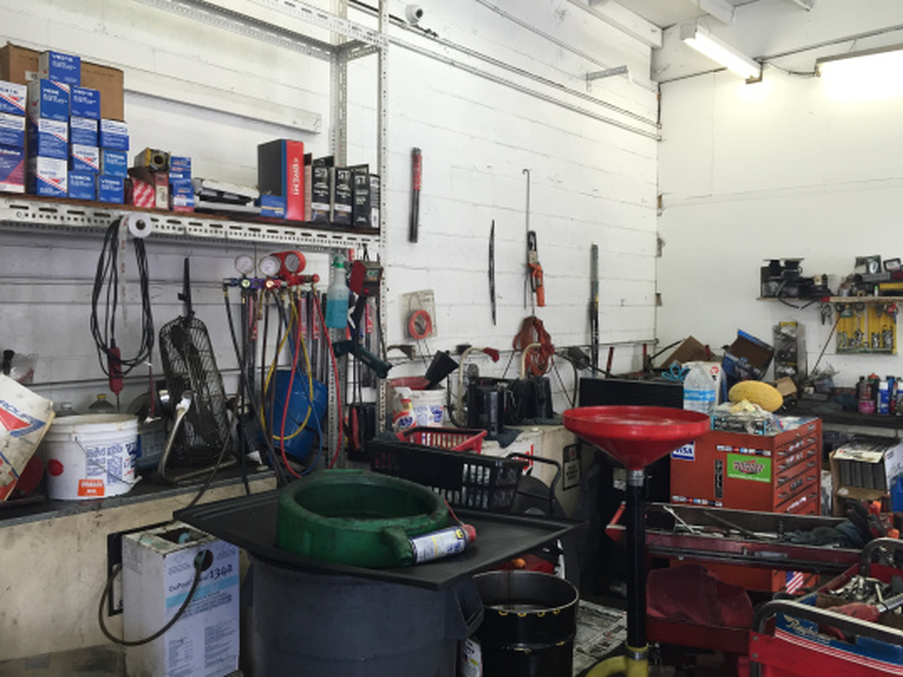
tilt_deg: -1.8
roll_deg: -1.1
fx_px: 756
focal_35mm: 29
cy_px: 338
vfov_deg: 48.2
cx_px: 452
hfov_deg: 61.7
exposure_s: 1/40
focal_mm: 4.15
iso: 32
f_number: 2.2
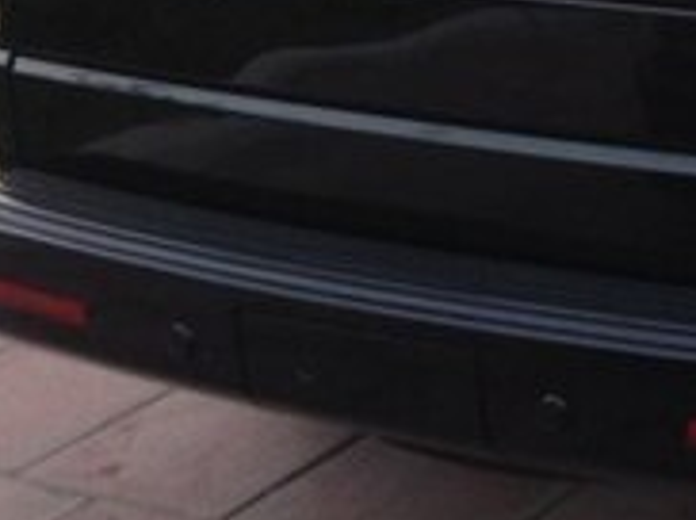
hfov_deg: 15.3
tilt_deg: -7.4
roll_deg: -3.3
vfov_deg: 11.9
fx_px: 2410
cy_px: -208
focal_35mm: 120
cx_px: 1002
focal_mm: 4.12
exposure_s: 1/40
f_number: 2.4
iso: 50
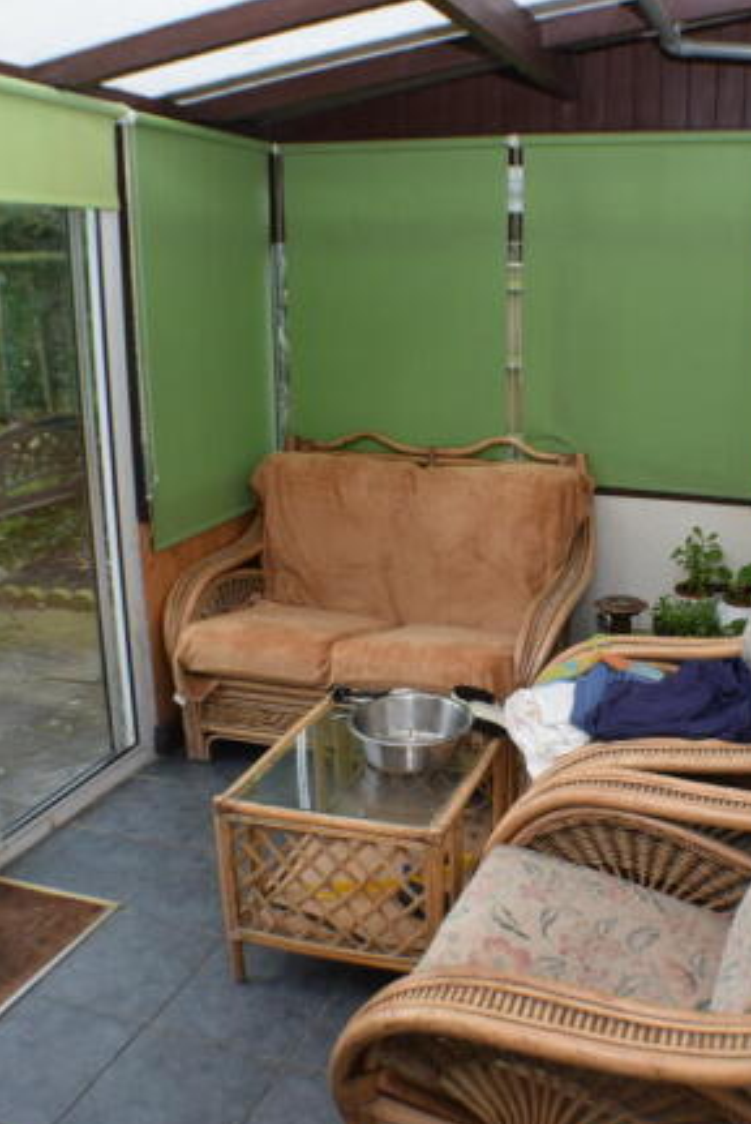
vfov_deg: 47.4
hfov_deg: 32.4
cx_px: 512
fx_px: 1281
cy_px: 565
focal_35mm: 41
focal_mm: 18
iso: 400
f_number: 5.6
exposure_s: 1/125
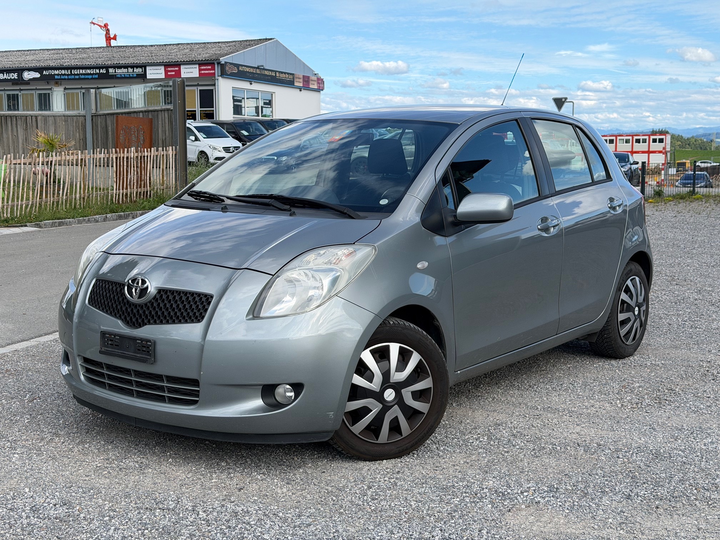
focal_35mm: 48
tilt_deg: -6.4
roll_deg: +0.3
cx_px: 360
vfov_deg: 30.3
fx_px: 998
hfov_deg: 39.7
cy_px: 270
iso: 80
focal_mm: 6.76
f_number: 1.78
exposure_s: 1/2415
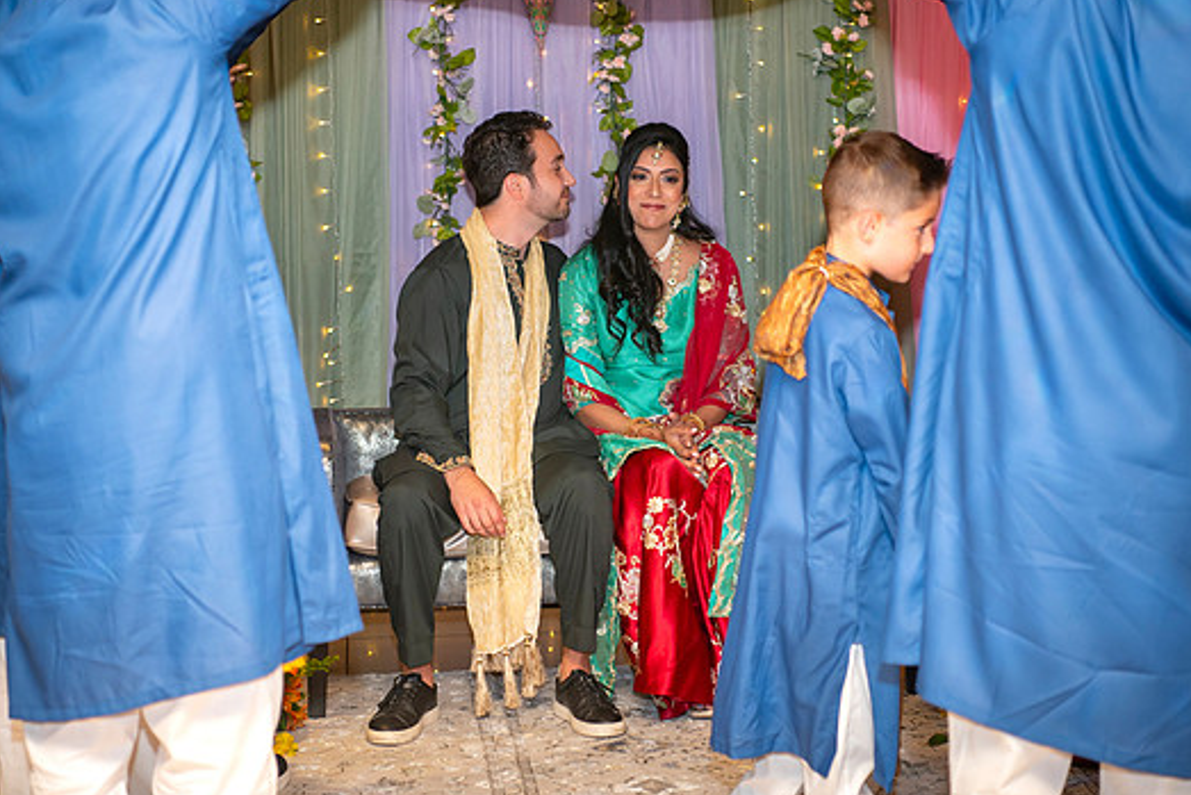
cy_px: 386
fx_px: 2747
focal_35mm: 83
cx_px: 536
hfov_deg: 24.5
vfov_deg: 16.5
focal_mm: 70
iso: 800
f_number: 2.8
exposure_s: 1/160
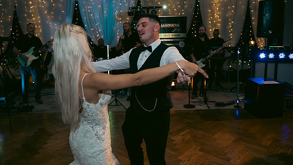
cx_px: 149
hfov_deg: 62.6
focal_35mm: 31
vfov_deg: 37.6
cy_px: 67
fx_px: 241
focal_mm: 29
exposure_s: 1/160
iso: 640
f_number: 3.5
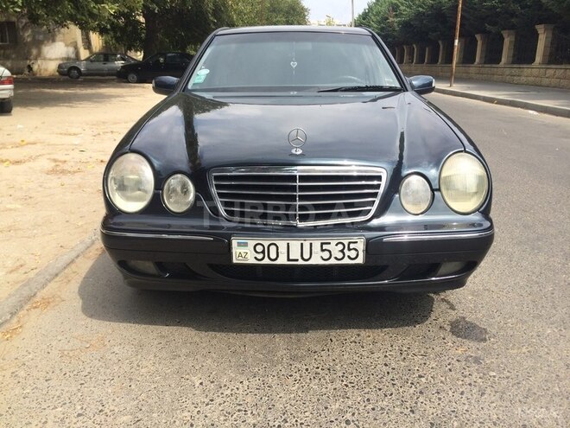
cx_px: 285
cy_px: 214
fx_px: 478
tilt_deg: -18.1
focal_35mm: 29
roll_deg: -0.6
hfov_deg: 61.7
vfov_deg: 48.2
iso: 32
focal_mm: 4.15
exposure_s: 1/1282
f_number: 2.2
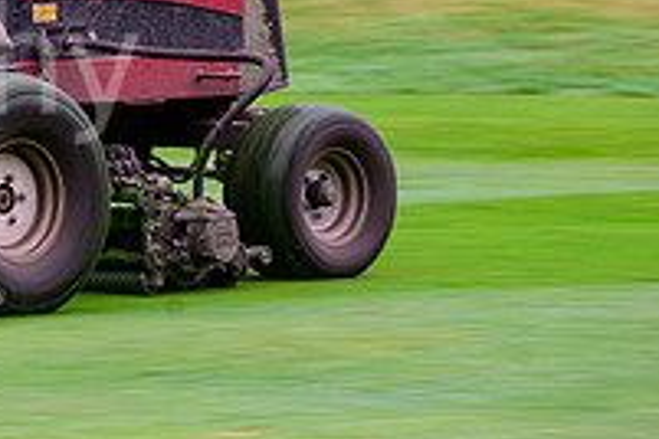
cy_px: -93
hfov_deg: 4.4
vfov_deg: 3.0
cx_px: -279
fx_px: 8438
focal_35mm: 461
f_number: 7.1
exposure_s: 1/25
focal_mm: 160
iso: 80
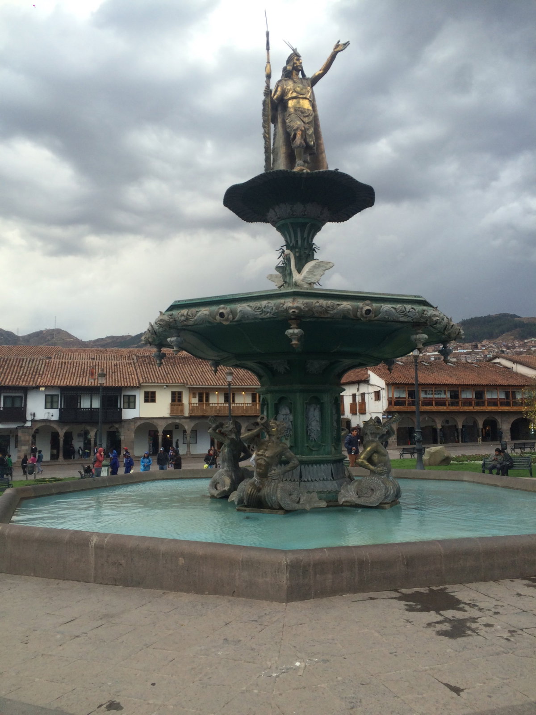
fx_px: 599
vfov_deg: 61.7
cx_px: 268
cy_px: 358
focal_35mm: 29
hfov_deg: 48.2
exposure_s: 1/432
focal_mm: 4.15
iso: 32
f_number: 2.2
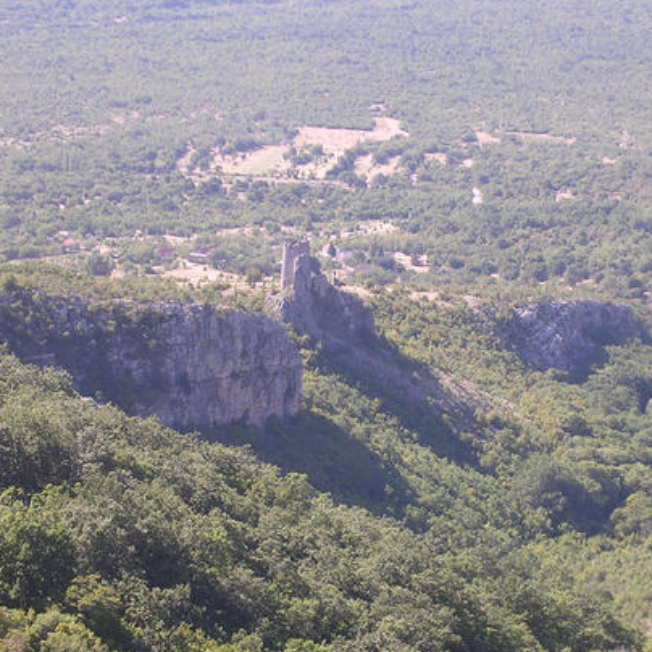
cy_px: 350
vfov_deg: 10.9
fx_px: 3431
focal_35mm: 161
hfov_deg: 10.9
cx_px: 344
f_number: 4.9
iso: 100
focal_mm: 17.4
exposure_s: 1/113
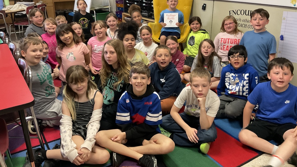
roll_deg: -0.3
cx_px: 147
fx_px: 252
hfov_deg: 61.0
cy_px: 61
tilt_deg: -18.9
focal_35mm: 32
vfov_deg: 36.4
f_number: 1.8
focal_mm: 3
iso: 250
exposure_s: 1/40
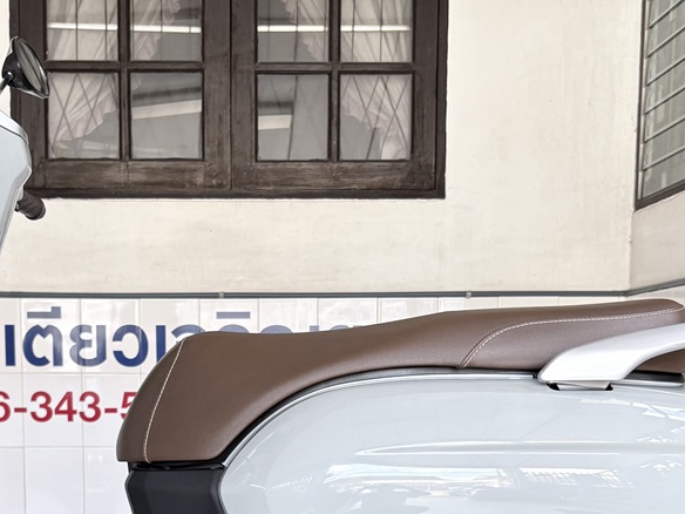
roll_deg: +0.4
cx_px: 222
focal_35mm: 57
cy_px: 489
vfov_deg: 24.7
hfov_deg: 33.4
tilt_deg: -5.5
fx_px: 1128
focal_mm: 5.96
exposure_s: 1/122
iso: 125
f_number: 1.6
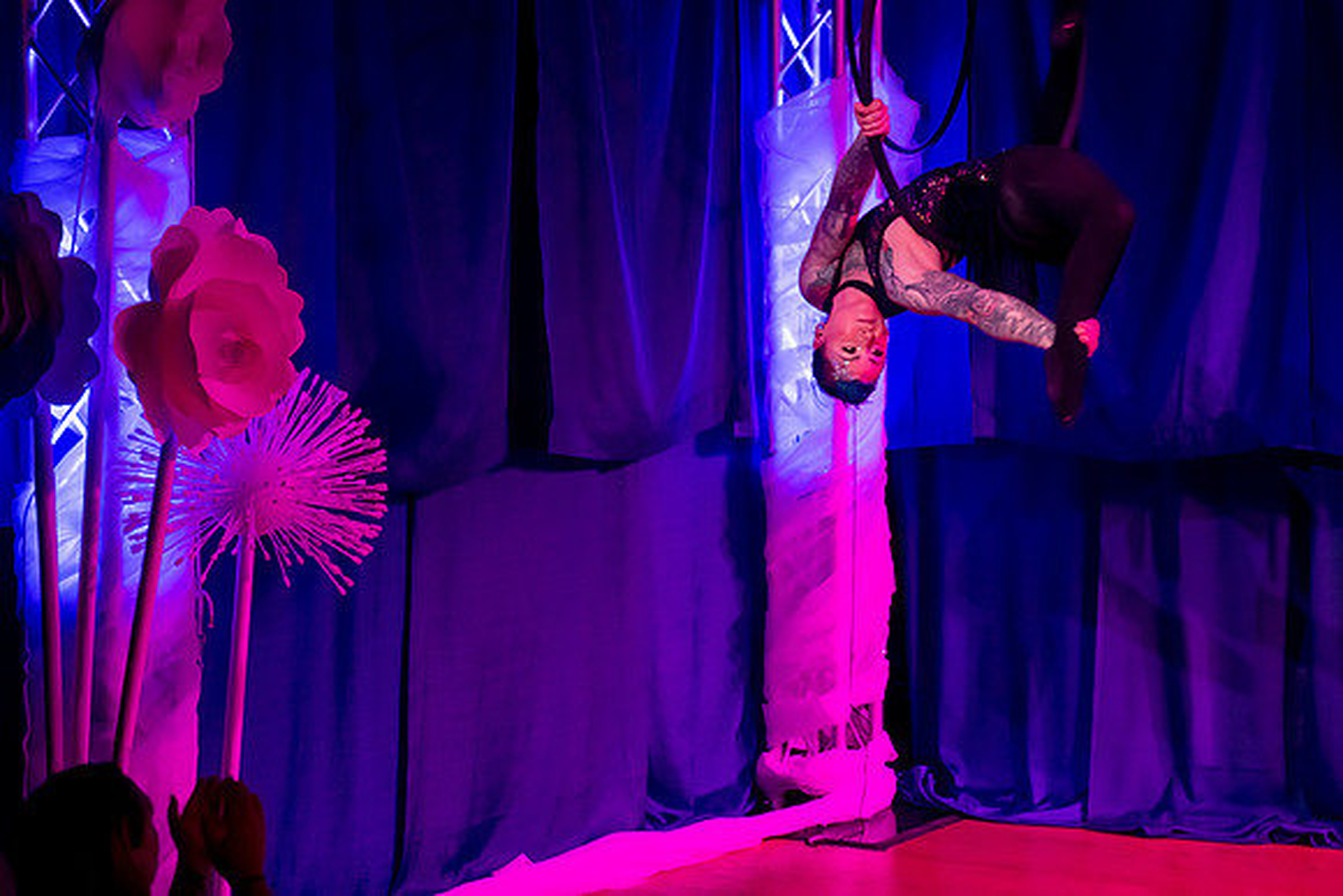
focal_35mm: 87
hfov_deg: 23.4
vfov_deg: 15.8
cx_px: 831
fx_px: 3233
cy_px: 342
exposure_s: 1/80
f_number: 2.8
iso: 3200
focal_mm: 70
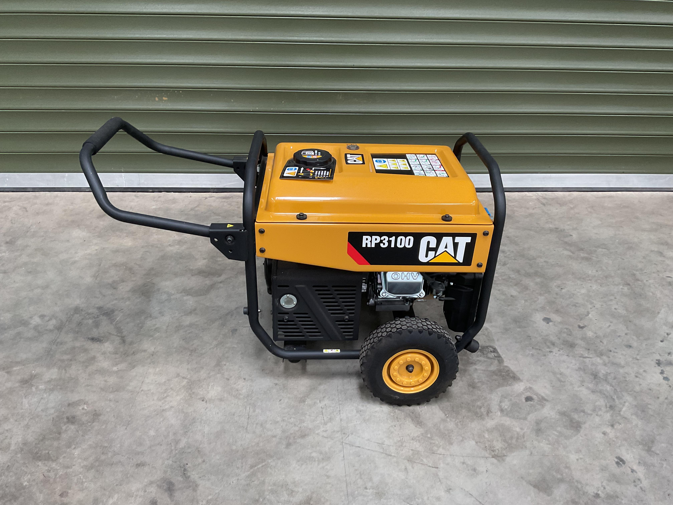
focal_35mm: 29
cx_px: 336
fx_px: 564
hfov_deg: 61.7
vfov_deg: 48.2
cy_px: 252
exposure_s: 1/50
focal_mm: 3
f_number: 1.8
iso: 125
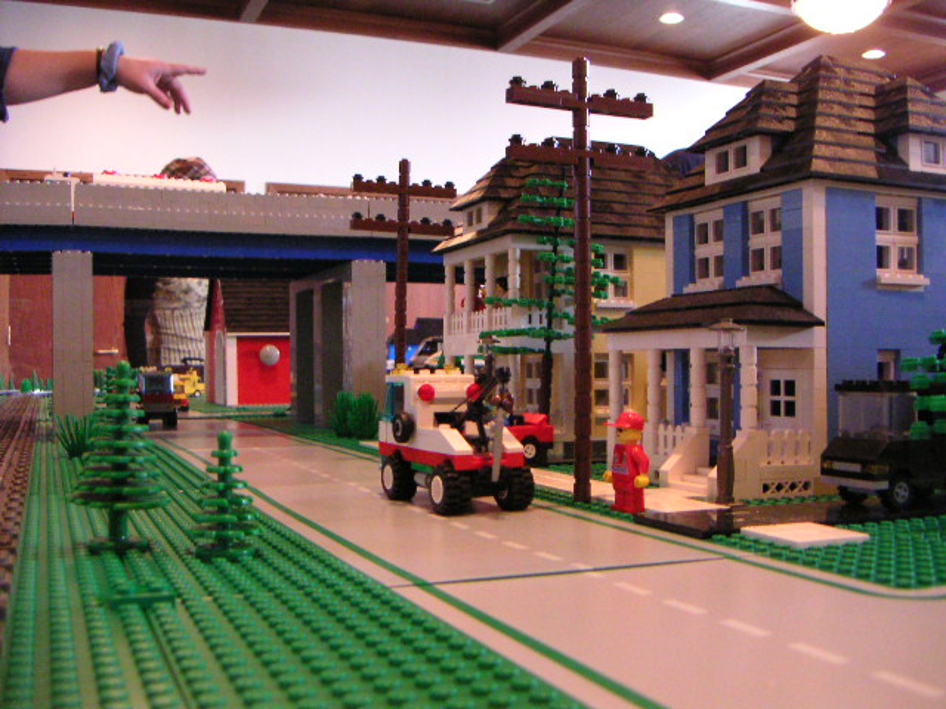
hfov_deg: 50.1
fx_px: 1011
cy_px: 354
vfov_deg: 38.7
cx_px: 473
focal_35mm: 37
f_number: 2.8
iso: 400
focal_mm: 4.8
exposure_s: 1/20
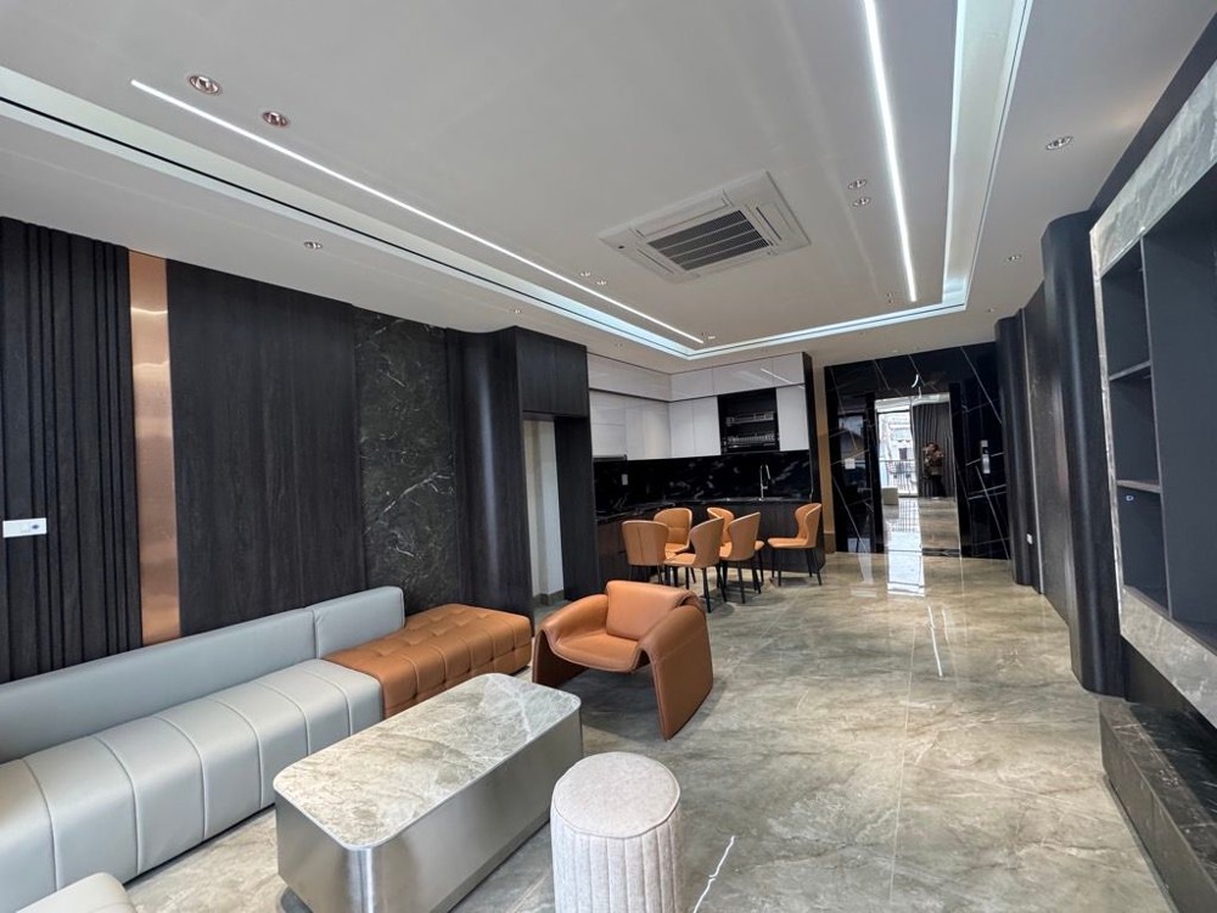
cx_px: 608
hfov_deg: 102.1
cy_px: 456
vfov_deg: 85.7
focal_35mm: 14
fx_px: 492
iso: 250
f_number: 2.2
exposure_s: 1/100
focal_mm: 2.22
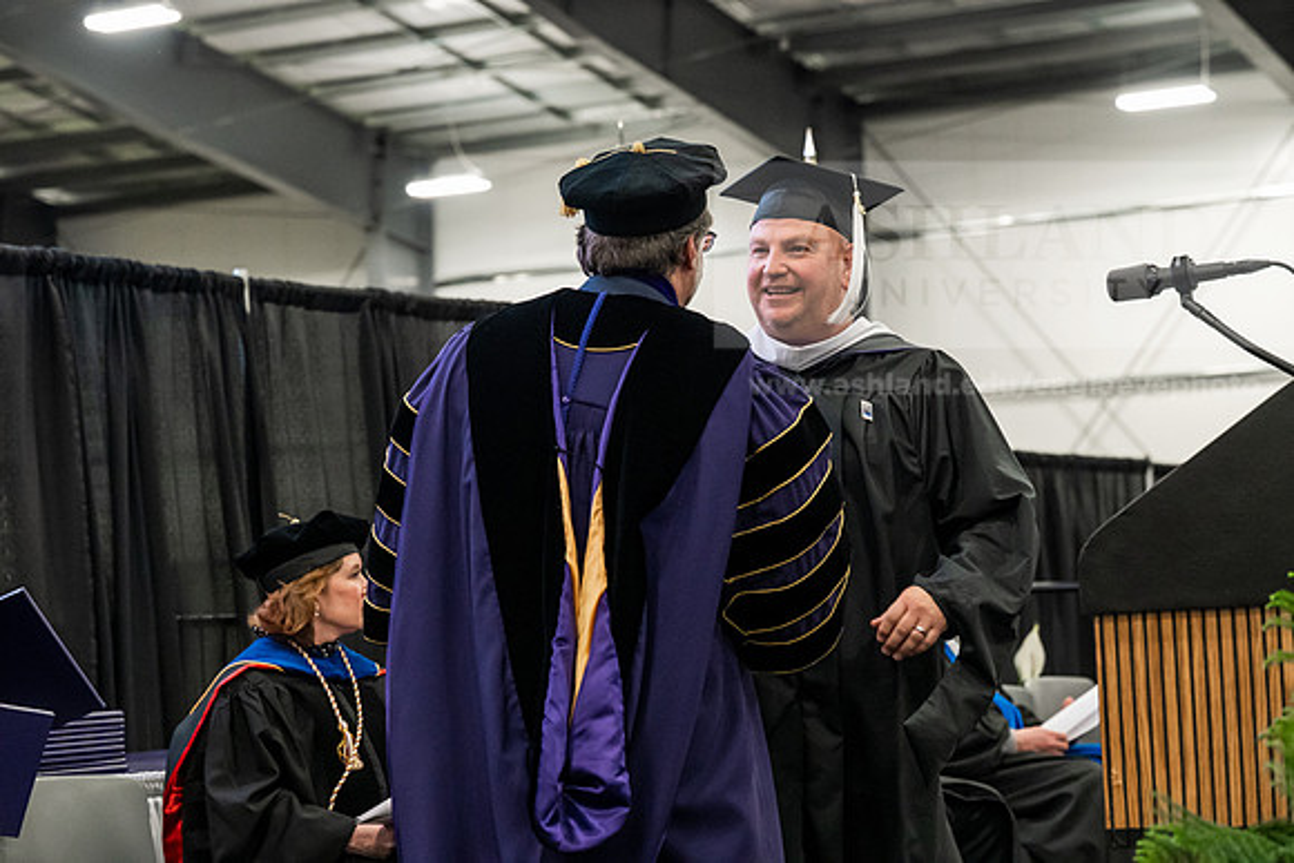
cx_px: 647
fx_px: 3092
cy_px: 432
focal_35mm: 86
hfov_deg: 23.6
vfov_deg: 15.9
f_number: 5
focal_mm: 86
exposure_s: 1/250
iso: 6400
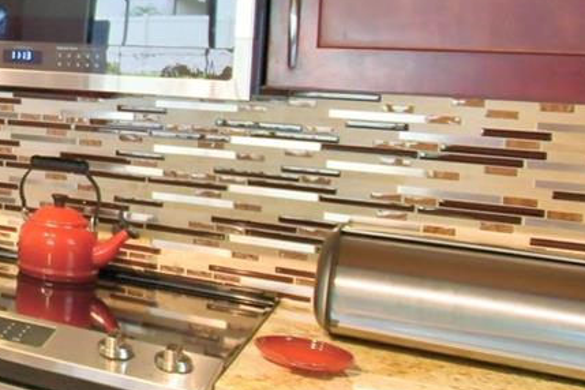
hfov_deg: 24.0
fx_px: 910
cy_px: 64
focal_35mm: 56
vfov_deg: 23.7
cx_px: -380
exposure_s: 1/40
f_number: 4.5
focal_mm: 10
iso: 400
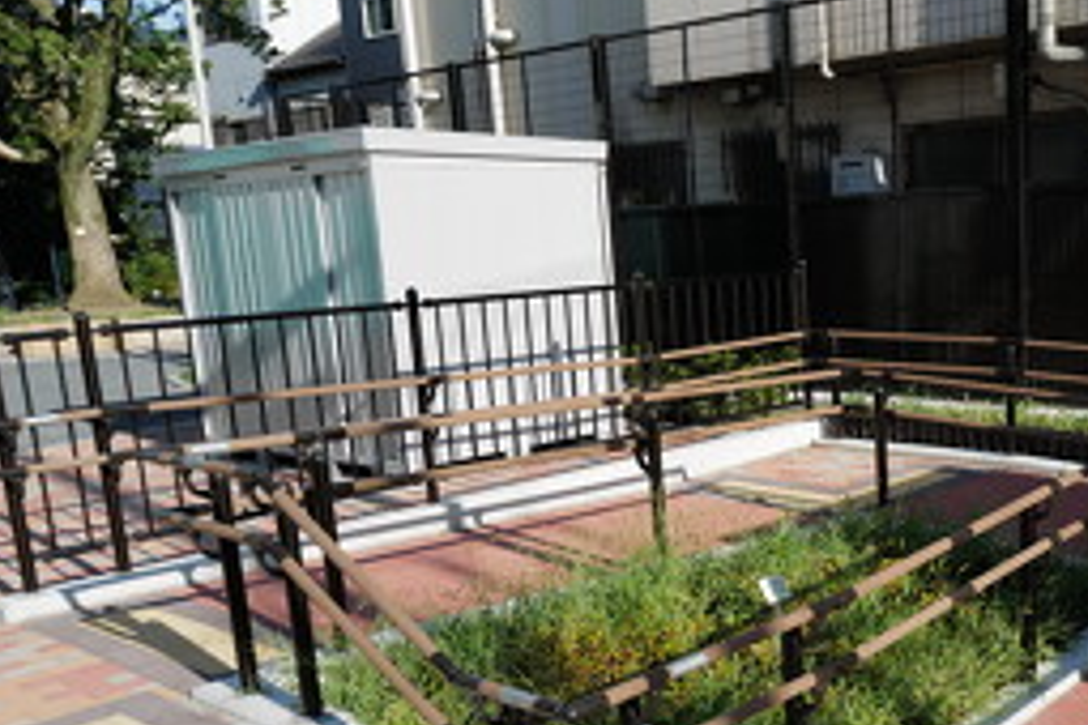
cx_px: 811
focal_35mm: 44
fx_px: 1330
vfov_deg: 30.2
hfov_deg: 43.2
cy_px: 501
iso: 100
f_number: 5
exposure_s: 1/400
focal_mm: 28
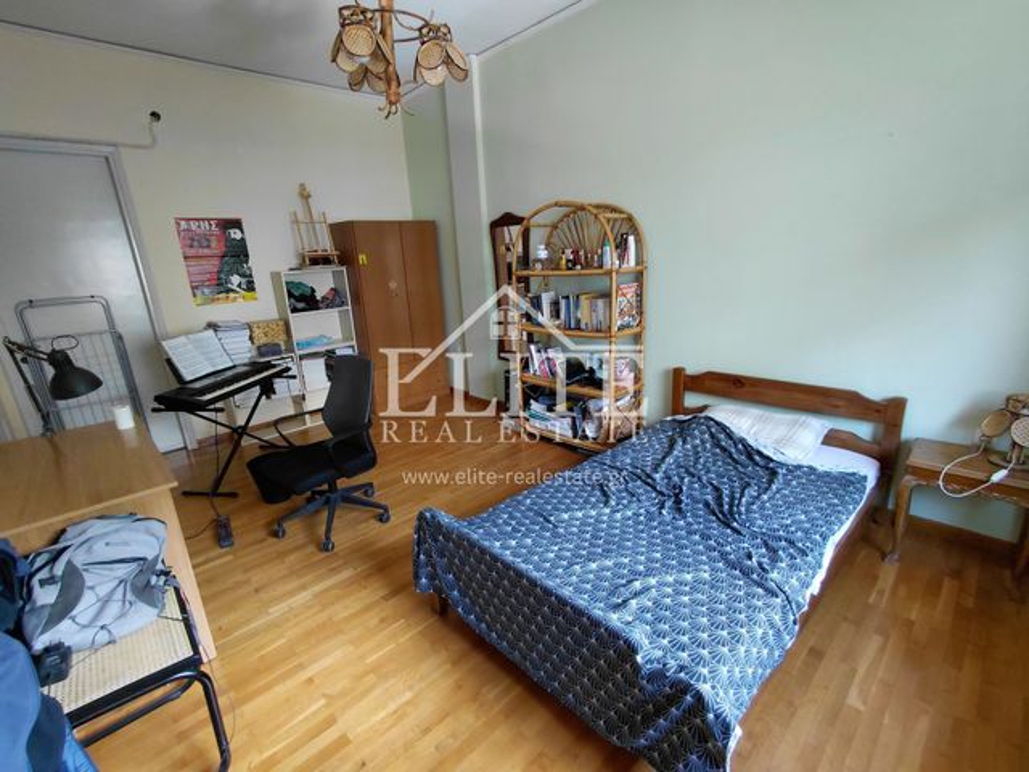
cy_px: 386
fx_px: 476
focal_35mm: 16
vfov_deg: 78.1
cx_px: 514
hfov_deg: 94.5
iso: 250
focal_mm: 1.64
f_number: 2.2
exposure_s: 1/30
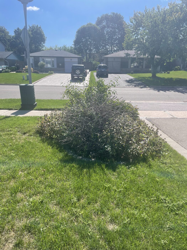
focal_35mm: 26
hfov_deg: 53.1
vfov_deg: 67.3
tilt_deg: -16.2
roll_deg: -0.3
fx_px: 187
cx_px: 94
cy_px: 125
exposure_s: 1/2451
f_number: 1.6
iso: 32
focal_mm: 4.2
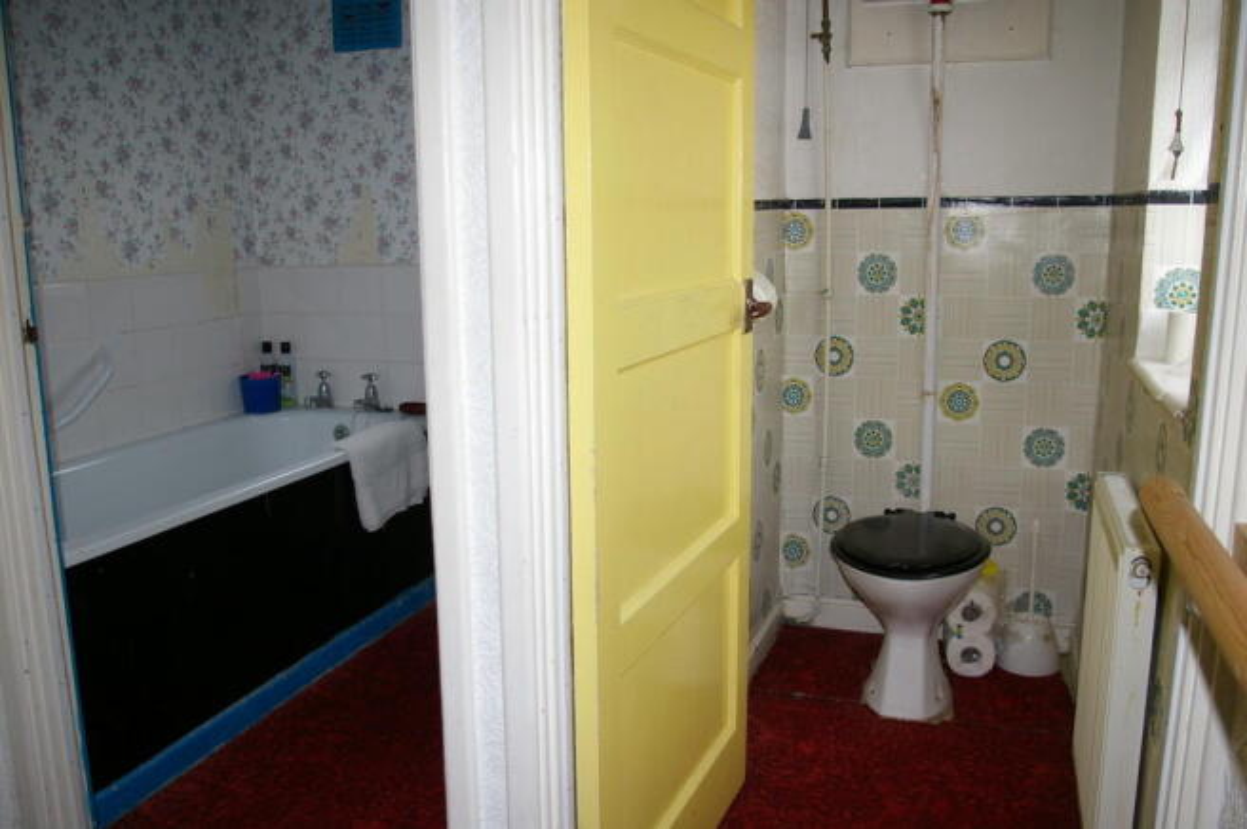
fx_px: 1038
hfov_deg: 62.0
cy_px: 414
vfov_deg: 43.5
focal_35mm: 30
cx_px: 624
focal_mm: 20
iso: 200
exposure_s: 1/30
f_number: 4
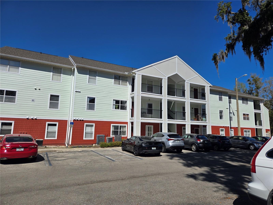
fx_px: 181
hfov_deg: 73.9
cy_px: 102
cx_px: 136
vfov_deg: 58.9
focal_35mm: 23
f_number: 1.8
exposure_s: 1/3327
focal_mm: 5.4
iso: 25
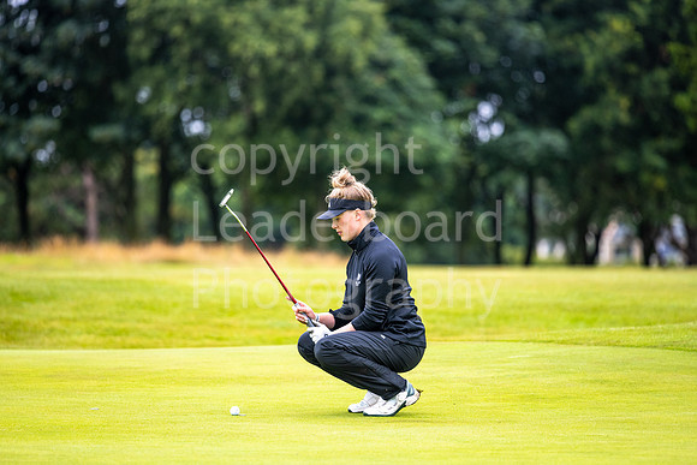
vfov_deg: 4.5
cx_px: 348
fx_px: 5899
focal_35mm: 305
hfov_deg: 6.8
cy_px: 232
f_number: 4.5
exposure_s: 1/800
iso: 320
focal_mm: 300
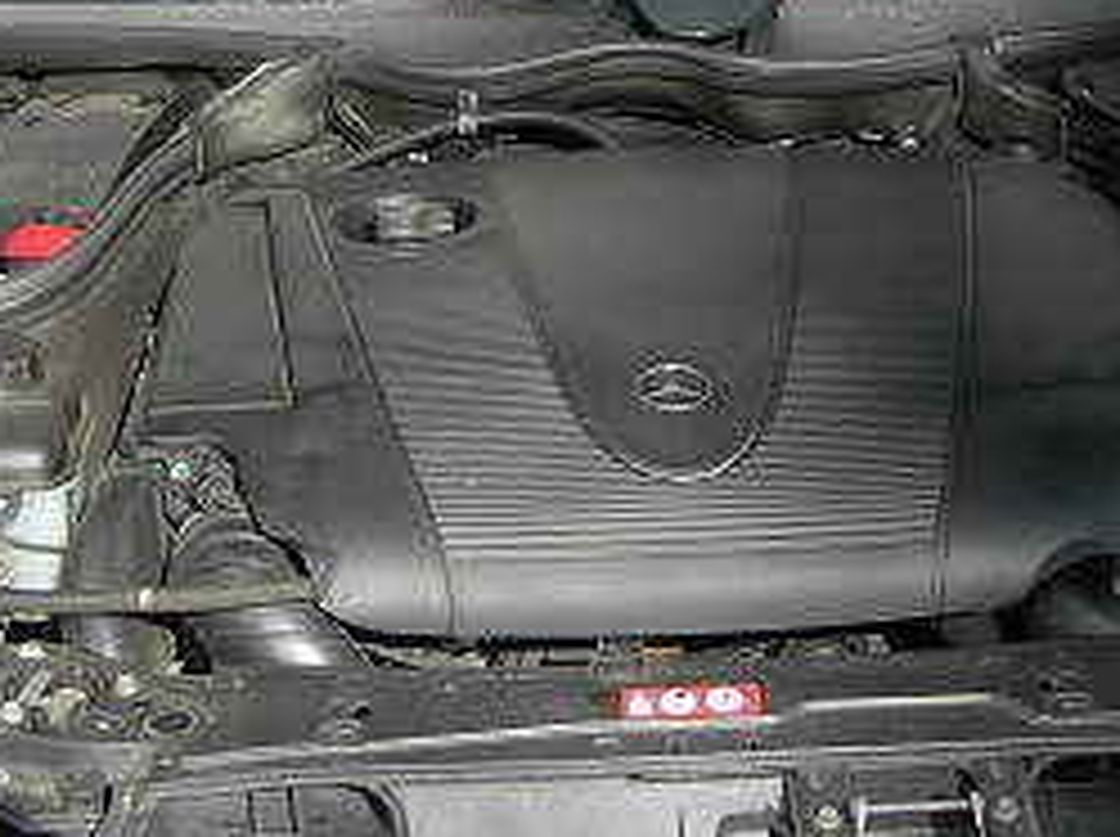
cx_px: 641
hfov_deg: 20.9
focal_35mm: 94
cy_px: 407
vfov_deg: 15.7
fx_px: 3037
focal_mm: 7.8
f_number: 4.8
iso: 50
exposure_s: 1/146
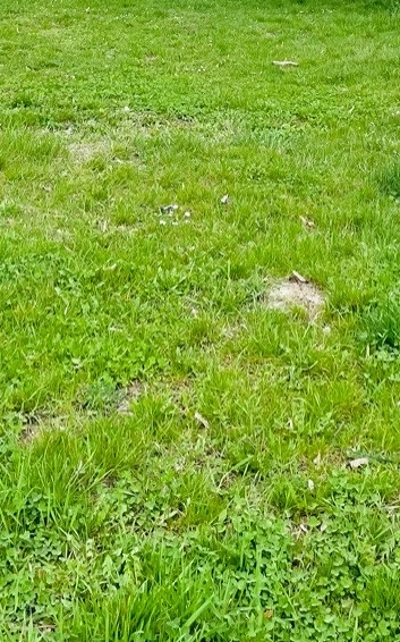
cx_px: 219
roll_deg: -0.4
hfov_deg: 20.0
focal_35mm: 65
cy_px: -56
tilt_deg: -3.7
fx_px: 1135
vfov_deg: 28.7
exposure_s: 1/1043
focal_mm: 4.2
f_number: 1.6
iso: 32
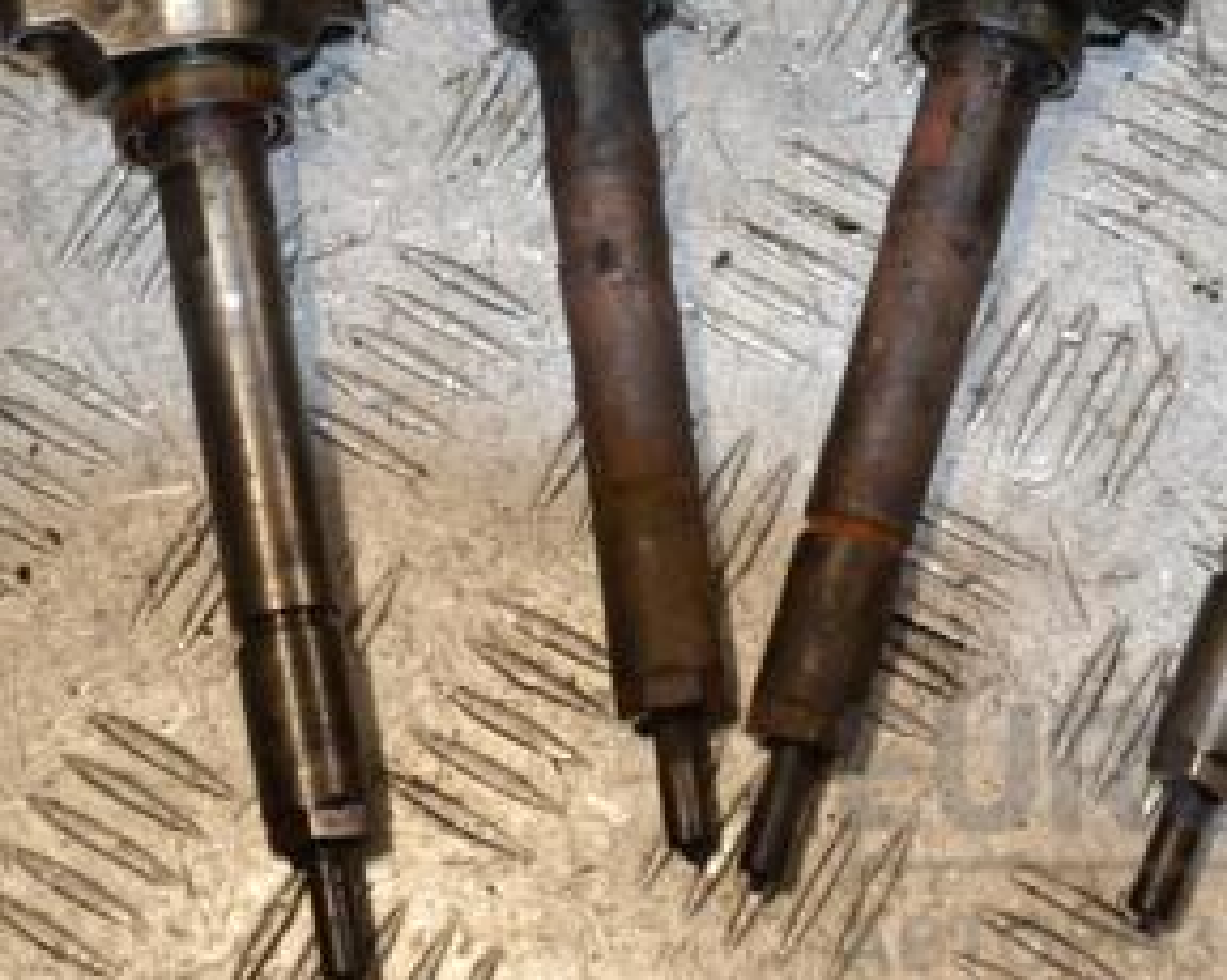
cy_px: 200
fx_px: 3194
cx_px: 758
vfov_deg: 17.3
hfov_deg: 21.7
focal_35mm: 88
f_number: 8
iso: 800
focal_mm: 30
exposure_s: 1/200
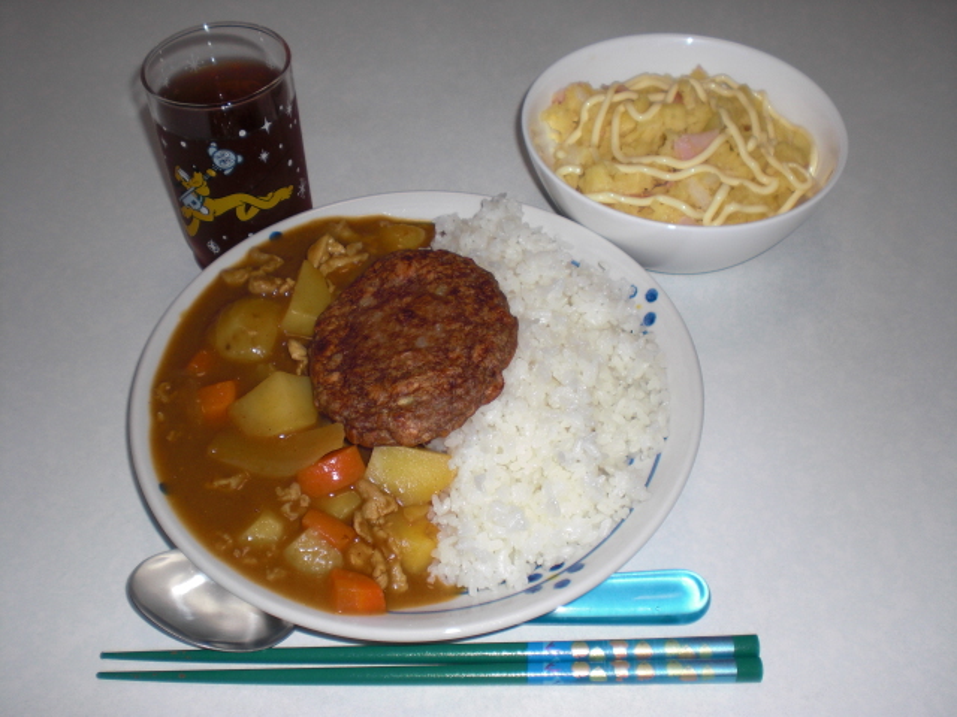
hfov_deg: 49.0
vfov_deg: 37.7
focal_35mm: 38
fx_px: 1051
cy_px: 358
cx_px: 478
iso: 64
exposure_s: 1/60
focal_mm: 6.3
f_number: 3.1
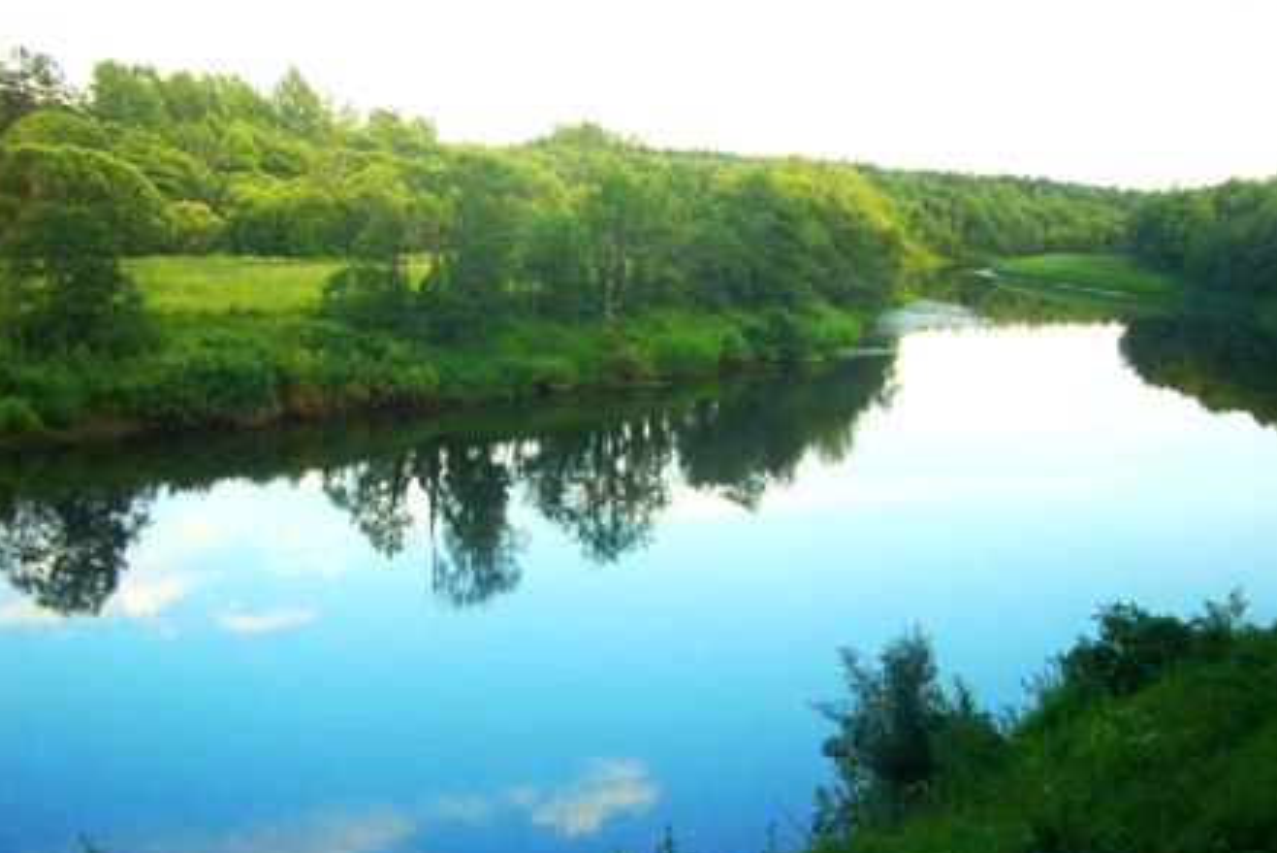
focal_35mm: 45
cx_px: 701
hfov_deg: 43.5
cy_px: 511
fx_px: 1597
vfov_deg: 29.8
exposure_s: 1/250
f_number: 2.7
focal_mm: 6.2
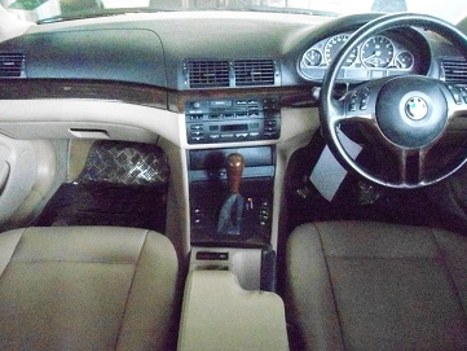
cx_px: 227
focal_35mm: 28
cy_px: 175
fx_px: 378
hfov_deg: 63.4
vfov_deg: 49.8
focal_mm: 4.7
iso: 3200
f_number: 2.8
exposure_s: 1/30
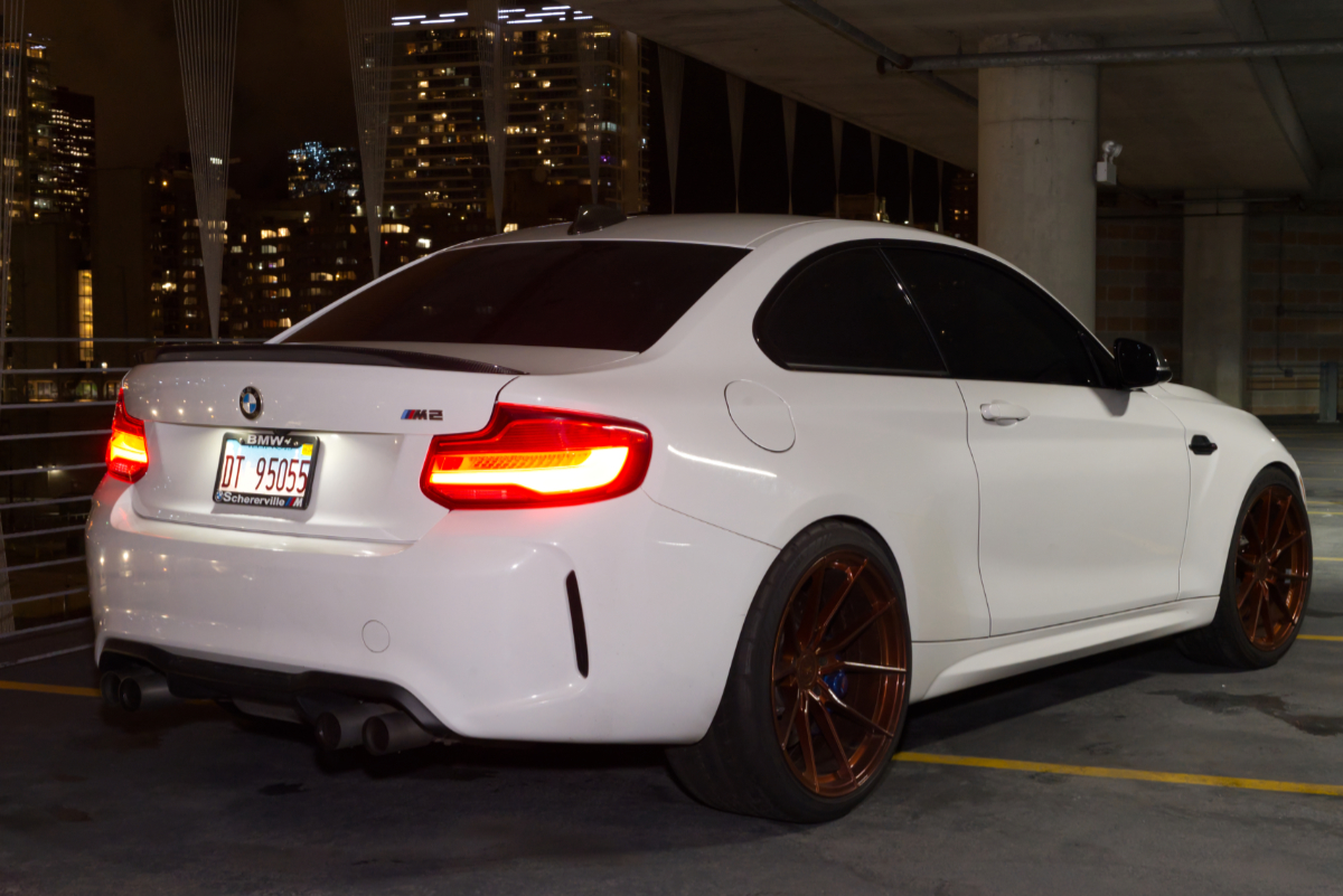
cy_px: 448
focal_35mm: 50
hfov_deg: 39.6
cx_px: 672
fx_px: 1866
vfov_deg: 27.0
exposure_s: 1/13
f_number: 11
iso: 6400
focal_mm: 50
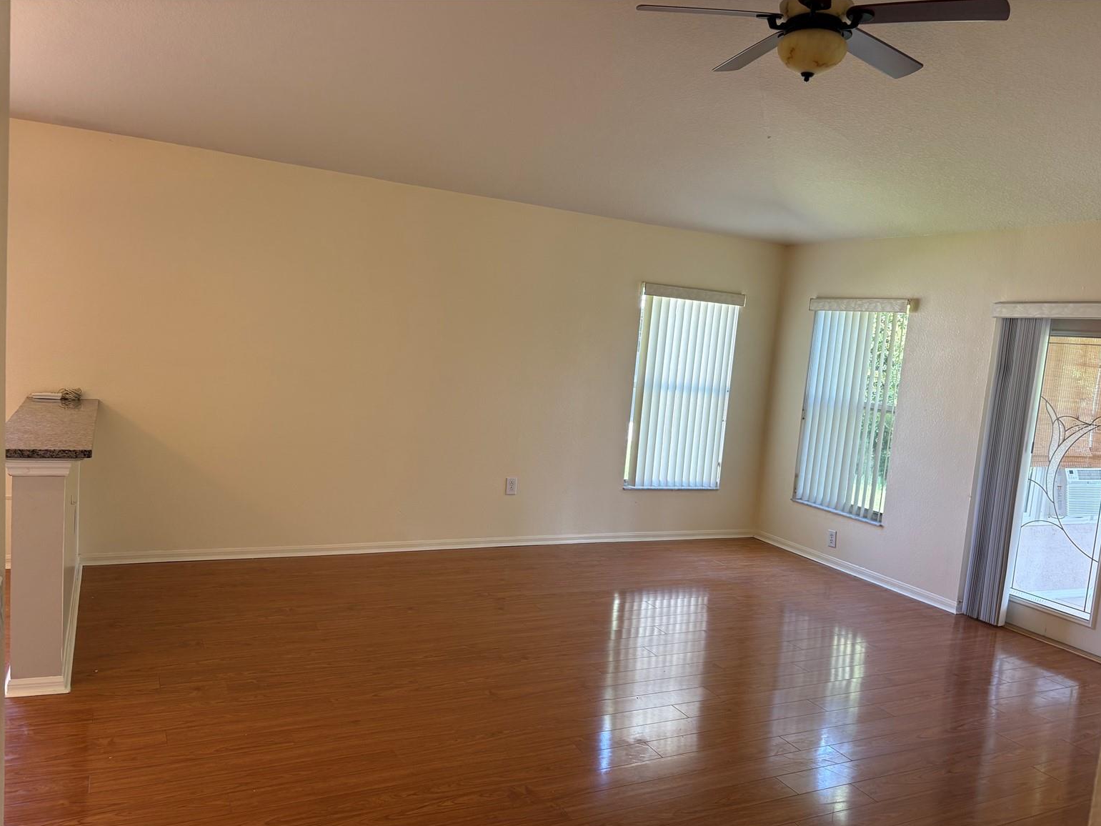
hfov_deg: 65.3
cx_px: 567
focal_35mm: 27
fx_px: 859
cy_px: 427
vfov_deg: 51.4
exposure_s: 1/120
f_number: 1.6
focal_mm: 5.96
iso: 100
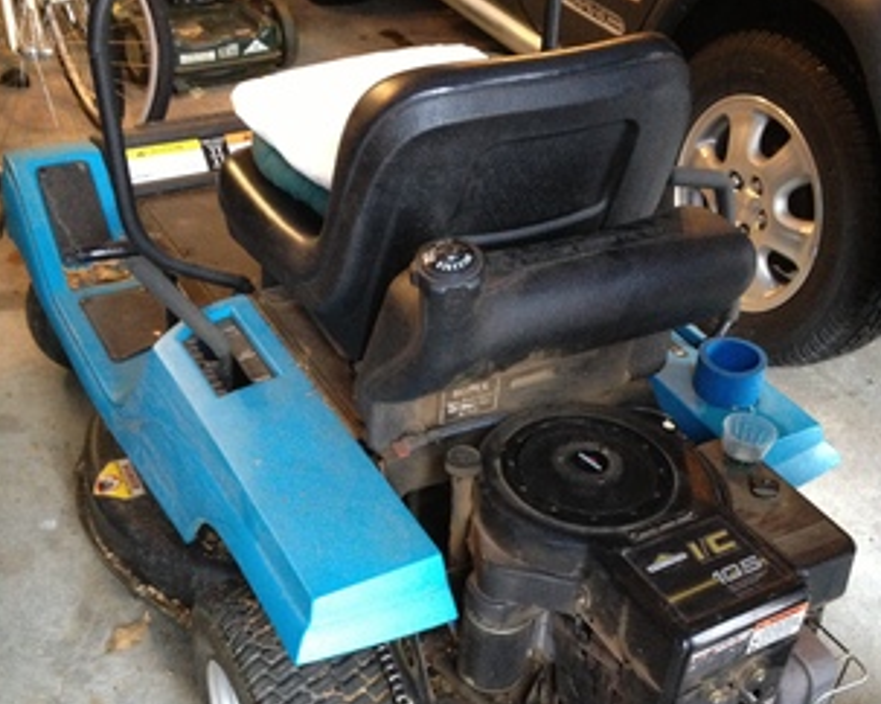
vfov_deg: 32.6
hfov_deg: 40.4
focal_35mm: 46
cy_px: 433
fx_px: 1199
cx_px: 442
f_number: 2.4
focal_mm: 4.28
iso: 320
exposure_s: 1/20
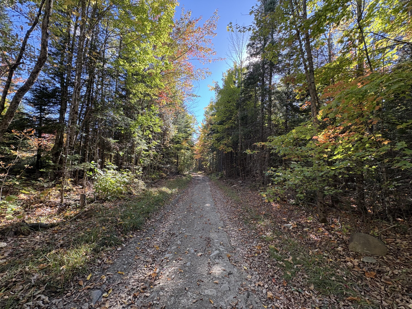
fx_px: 167
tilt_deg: +2.7
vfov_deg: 85.7
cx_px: 206
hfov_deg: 102.1
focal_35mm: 14
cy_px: 154
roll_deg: -2.4
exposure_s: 1/176
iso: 64
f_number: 2.2
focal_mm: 2.22
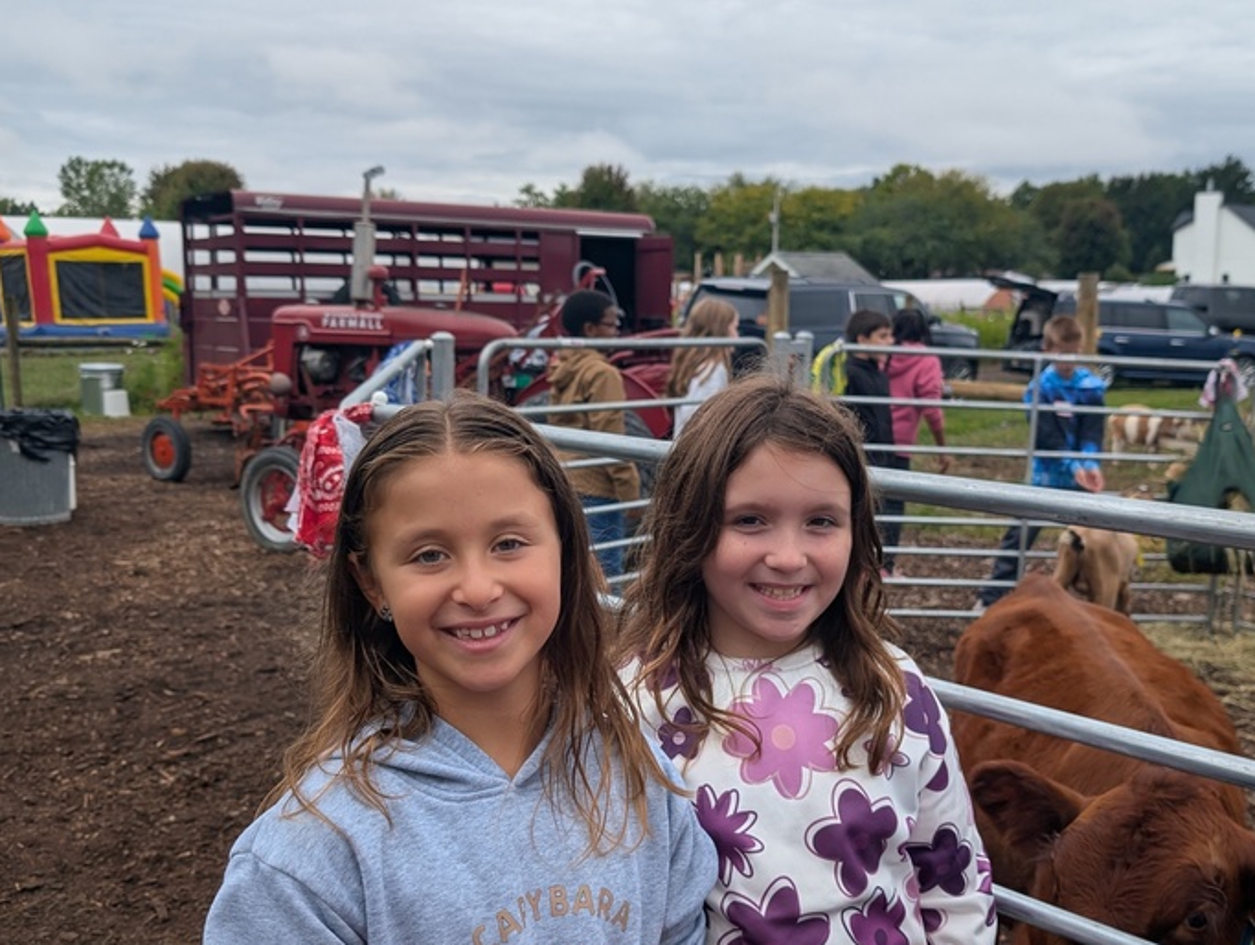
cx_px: 706
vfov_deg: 39.7
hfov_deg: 51.2
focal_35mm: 36
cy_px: 503
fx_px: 1307
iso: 22
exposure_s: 1/555
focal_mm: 6.9
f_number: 1.68
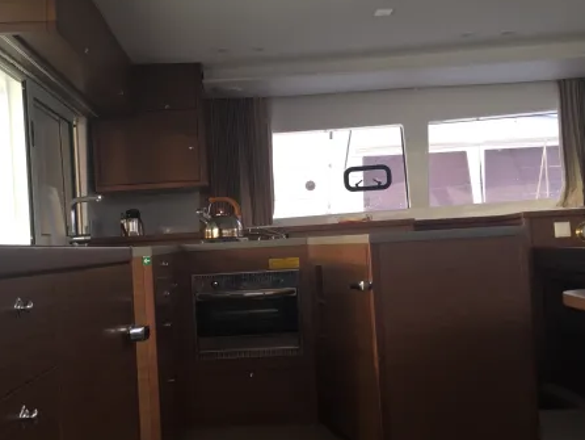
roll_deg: +1.4
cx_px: 220
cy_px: 235
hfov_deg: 47.4
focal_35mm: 39
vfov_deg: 36.8
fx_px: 659
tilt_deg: -0.9
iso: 40
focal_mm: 4.15
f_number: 2.2
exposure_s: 1/50
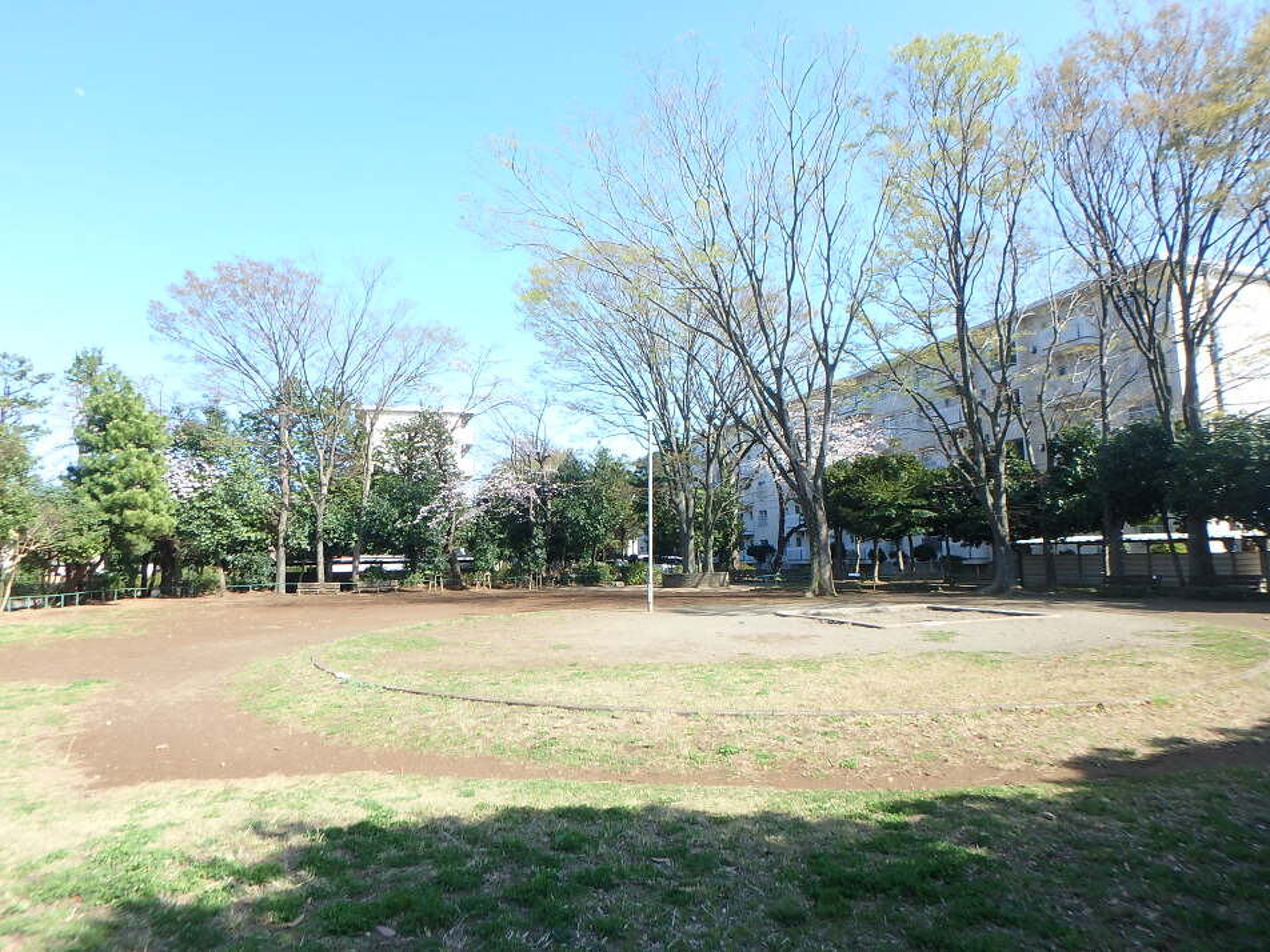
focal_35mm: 21
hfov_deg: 79.0
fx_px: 770
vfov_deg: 63.4
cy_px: 476
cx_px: 635
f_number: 3.5
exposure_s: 1/400
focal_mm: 3.7
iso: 125
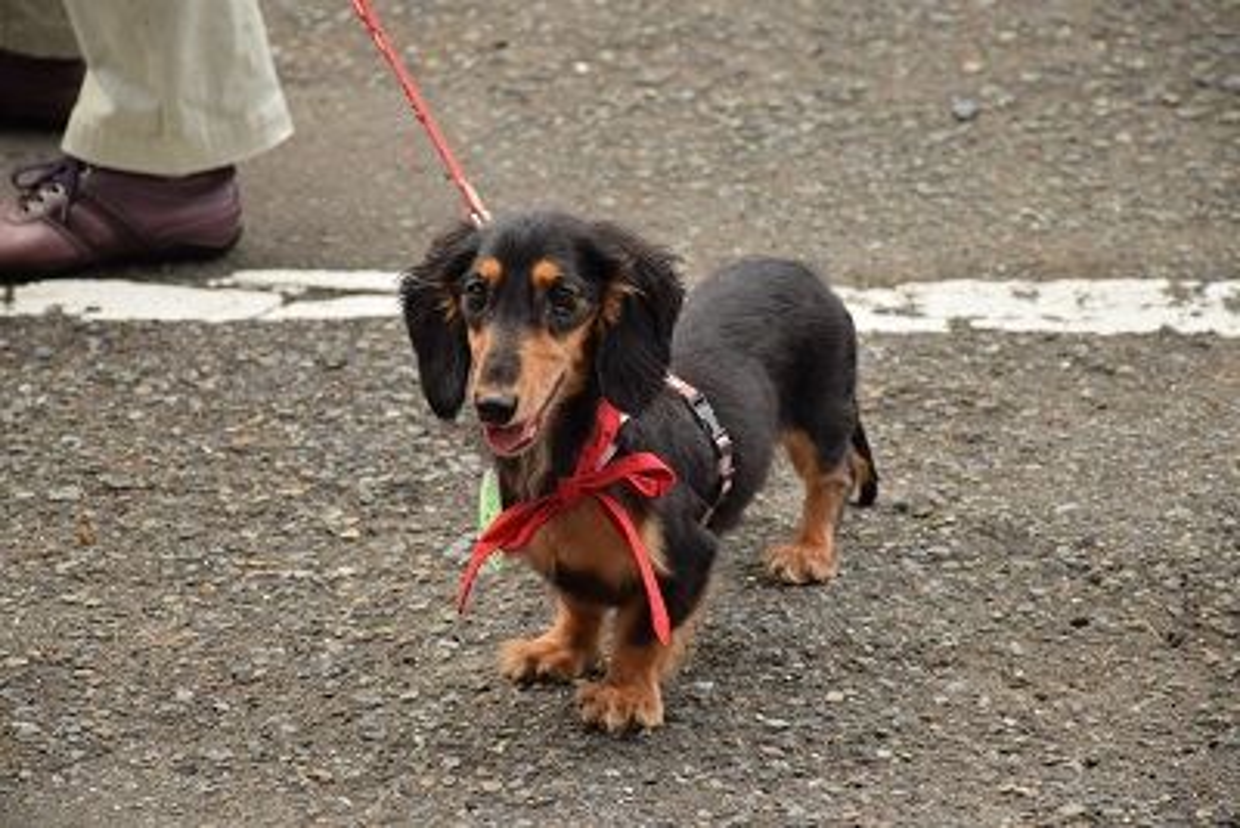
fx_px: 5995
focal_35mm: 174
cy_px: 414
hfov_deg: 11.8
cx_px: 620
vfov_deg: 7.9
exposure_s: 1/250
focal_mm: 116
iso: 160
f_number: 6.3
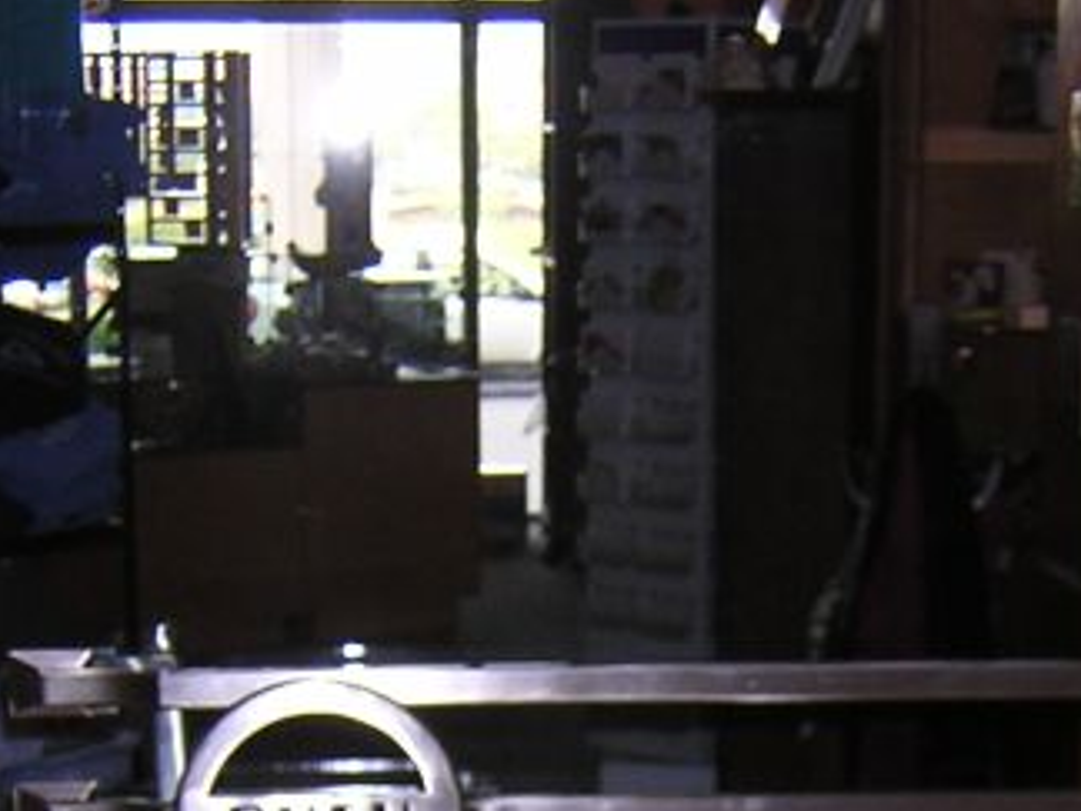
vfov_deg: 16.1
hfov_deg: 22.0
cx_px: 631
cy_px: 891
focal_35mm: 89
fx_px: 2779
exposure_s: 1/60.1
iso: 126
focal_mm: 4.7
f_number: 2.6
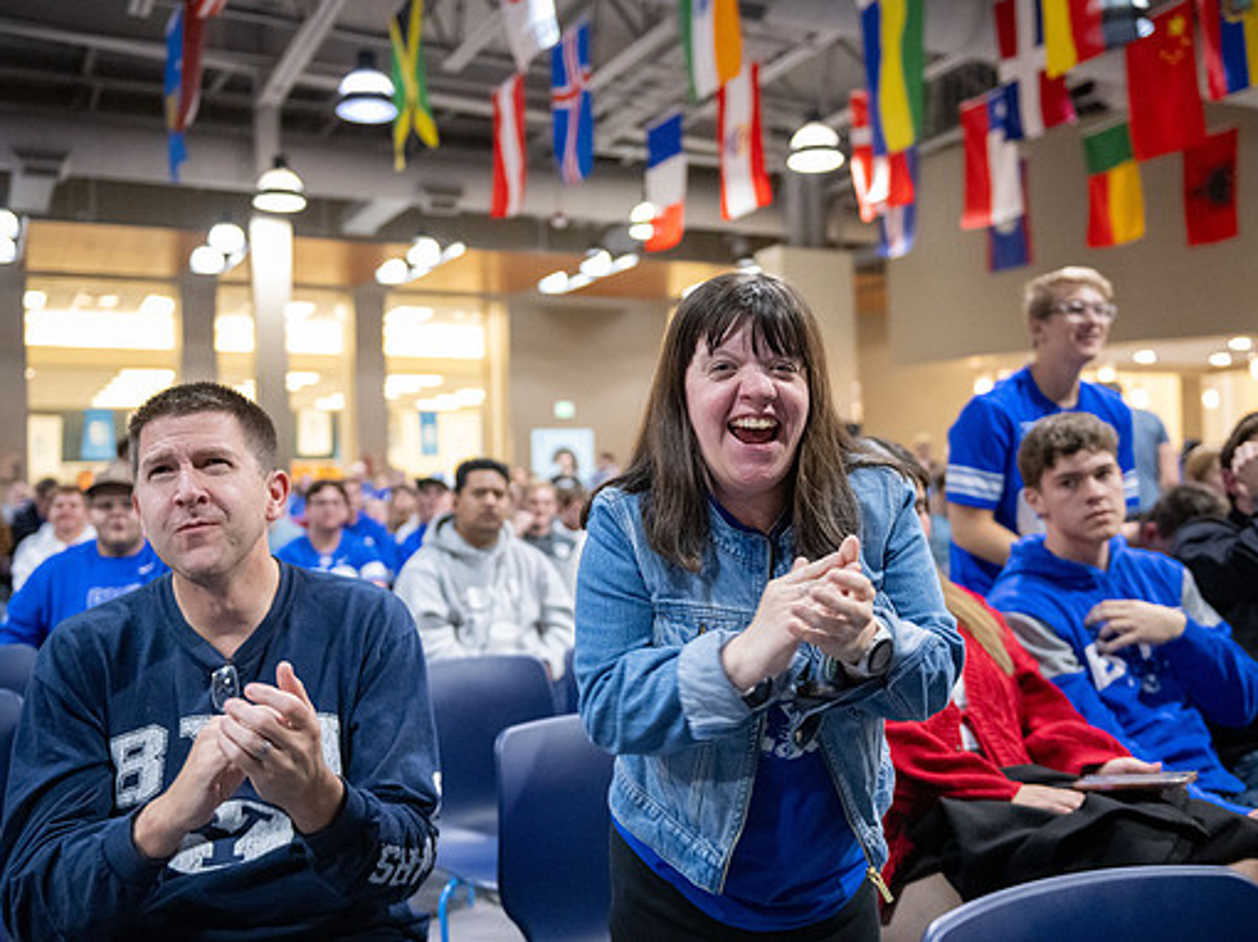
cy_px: 467
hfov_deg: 52.6
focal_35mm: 35
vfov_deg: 40.7
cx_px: 634
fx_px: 1271
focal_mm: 32
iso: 6400
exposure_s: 1/250
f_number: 2.8
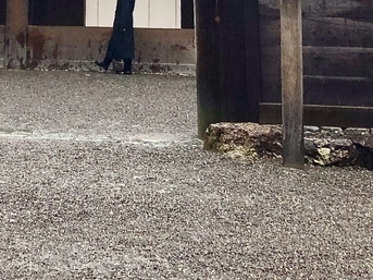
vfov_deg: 14.2
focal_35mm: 98
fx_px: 1056
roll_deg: -1.1
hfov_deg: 19.7
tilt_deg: +9.9
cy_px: -133
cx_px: 49
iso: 40
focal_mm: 3.99
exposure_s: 1/20
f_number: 1.8
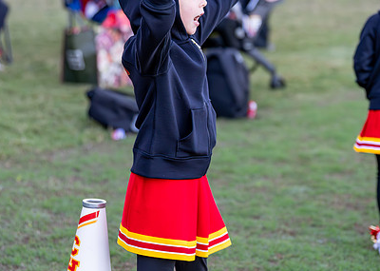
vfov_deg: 10.0
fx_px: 1553
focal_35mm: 144
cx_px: 186
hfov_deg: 14.0
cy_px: 85
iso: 1600
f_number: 2.8
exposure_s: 1/1250
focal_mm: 84
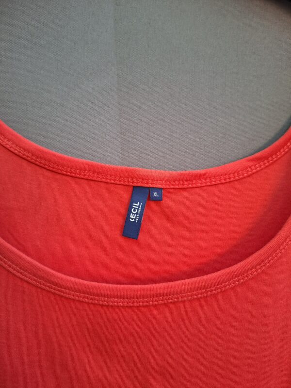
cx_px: 146
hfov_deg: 58.9
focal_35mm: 23
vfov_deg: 73.9
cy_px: 194
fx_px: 258
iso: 125
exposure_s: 1/100
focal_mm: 5.54
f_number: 1.8
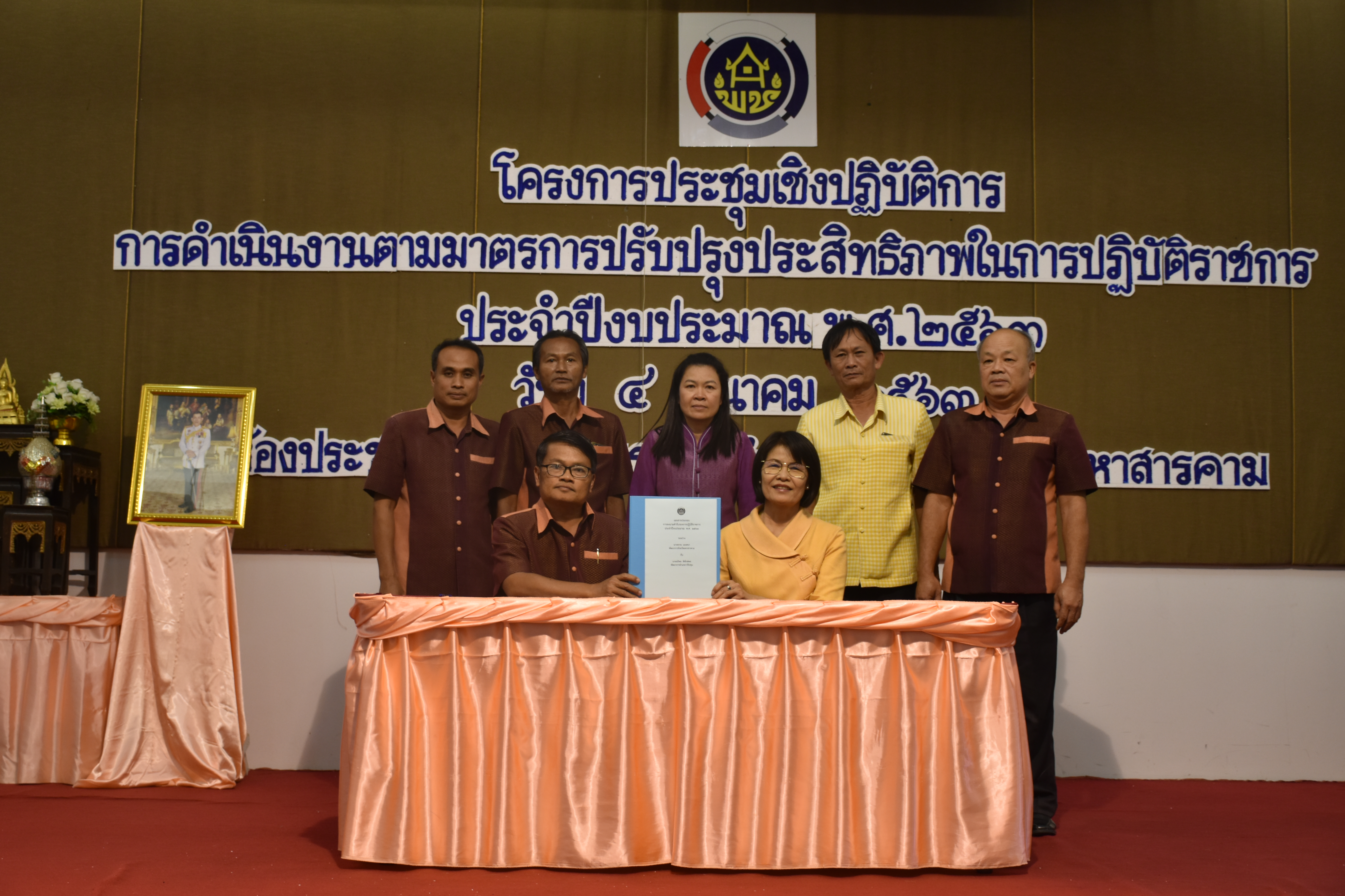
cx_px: 672
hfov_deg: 41.1
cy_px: 448
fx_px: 1793
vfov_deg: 28.1
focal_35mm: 48
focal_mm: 32
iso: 450
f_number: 4
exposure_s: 1/60
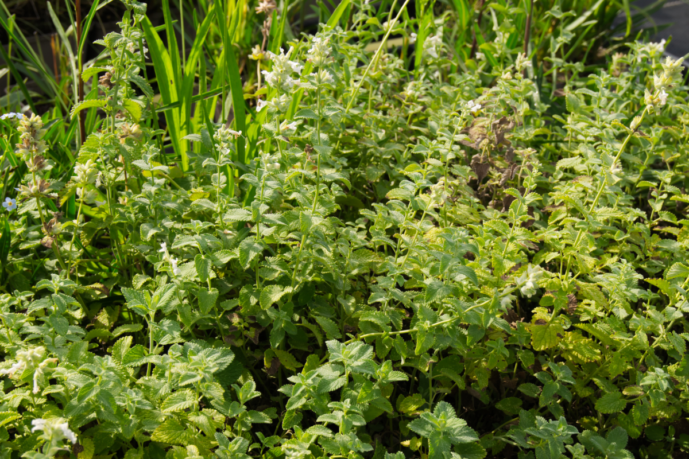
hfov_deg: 24.6
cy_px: 230
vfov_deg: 16.6
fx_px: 1579
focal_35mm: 82
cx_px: 344
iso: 250
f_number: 13
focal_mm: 55
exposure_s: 1/100
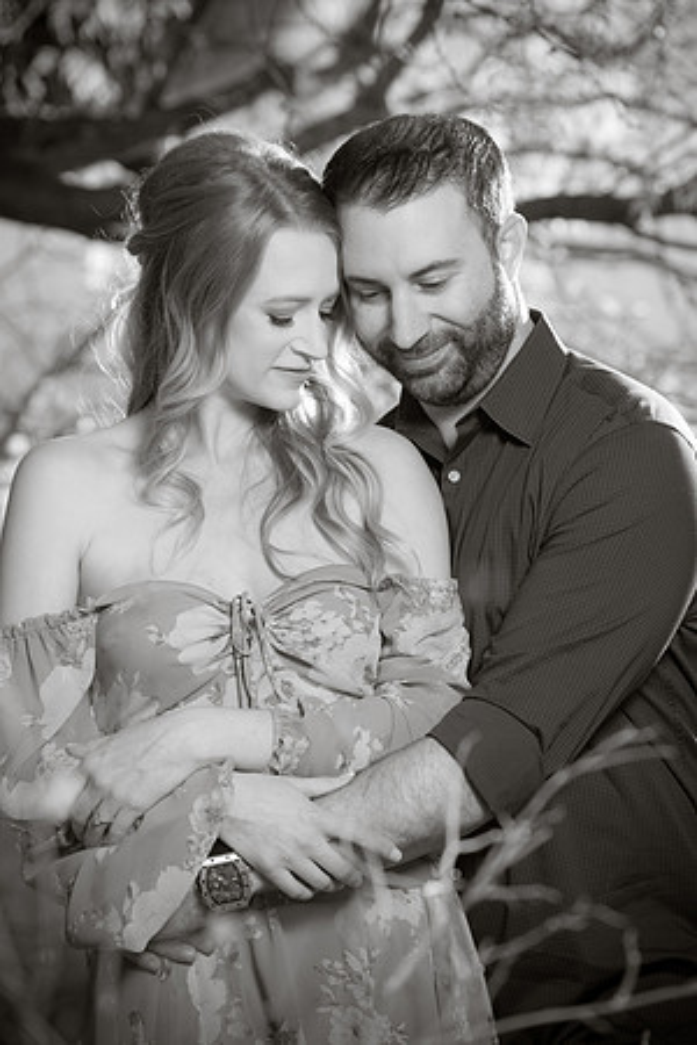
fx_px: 3456
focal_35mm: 119
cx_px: 348
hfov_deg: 11.5
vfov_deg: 17.2
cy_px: 522
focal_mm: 119
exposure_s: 1/250
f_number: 5
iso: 100
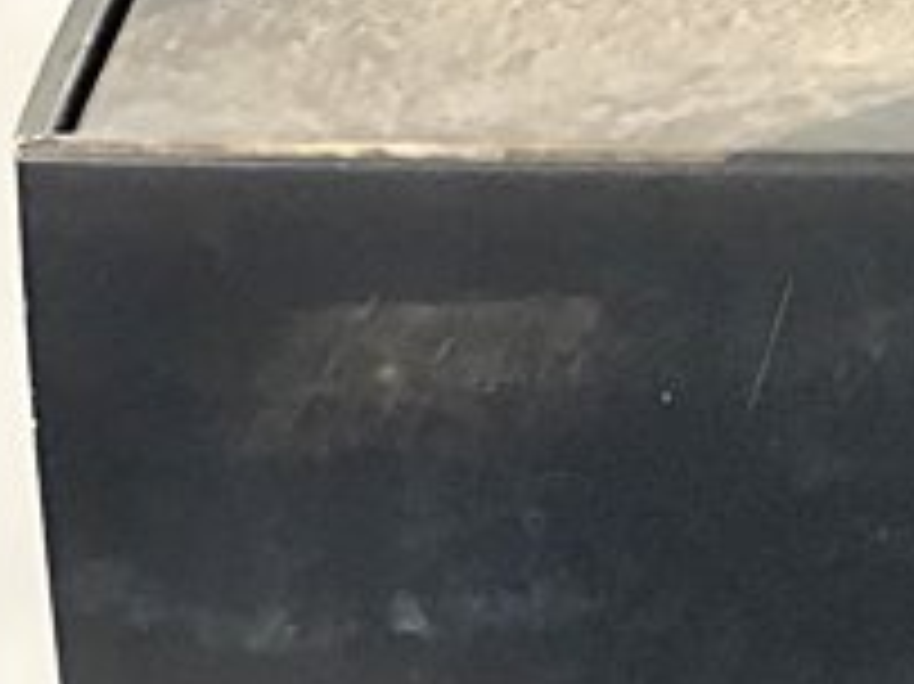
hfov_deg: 9.6
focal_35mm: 205
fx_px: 5410
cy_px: 896
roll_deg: +3.0
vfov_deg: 7.2
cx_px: 1013
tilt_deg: -29.7
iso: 160
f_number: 2.4
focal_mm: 6
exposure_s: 1/25
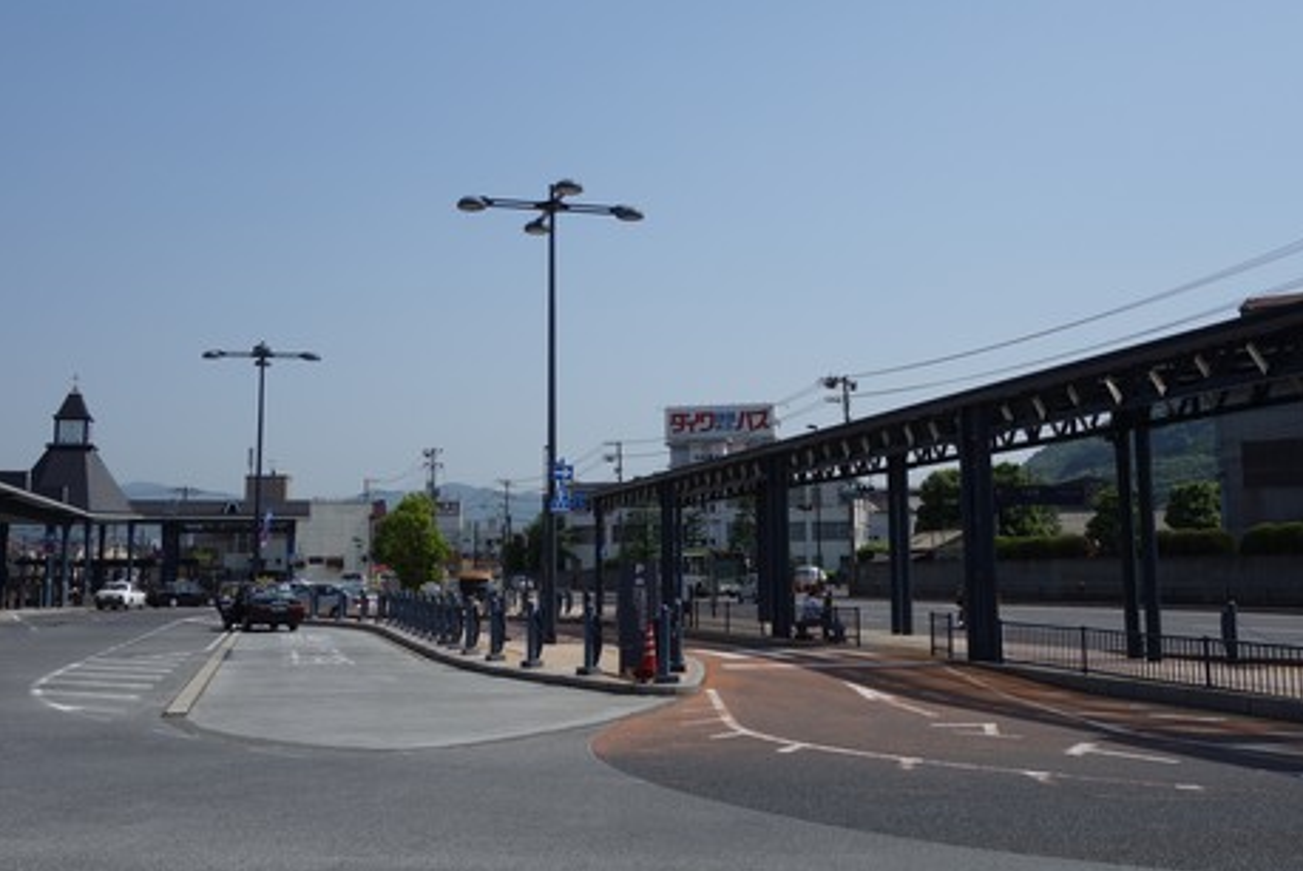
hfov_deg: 49.5
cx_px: 676
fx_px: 1413
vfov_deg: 34.2
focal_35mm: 39
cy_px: 348
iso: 125
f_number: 5.6
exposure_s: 1/800
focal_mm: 10.4
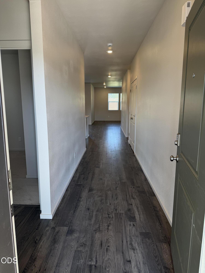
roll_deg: -0.1
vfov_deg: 71.6
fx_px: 190
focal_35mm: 24
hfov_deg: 56.8
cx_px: 102
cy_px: 136
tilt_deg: -9.9
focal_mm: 6.76
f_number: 1.78
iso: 80
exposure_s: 1/143
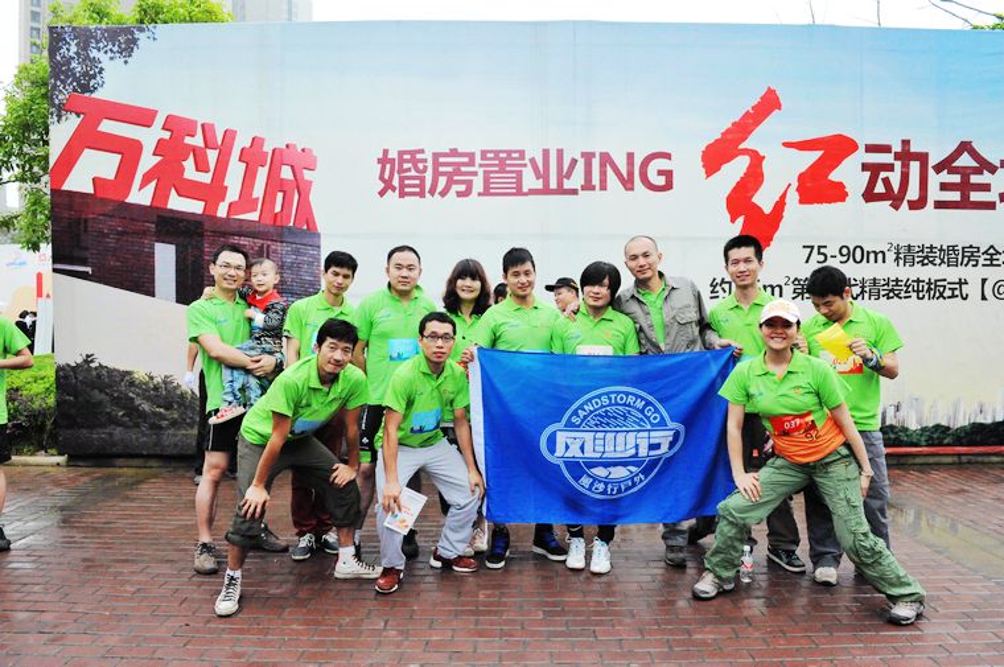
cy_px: 334
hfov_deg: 73.8
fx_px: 669
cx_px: 502
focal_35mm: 24
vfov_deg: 53.0
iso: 6400
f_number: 9
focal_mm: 24
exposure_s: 1/1000
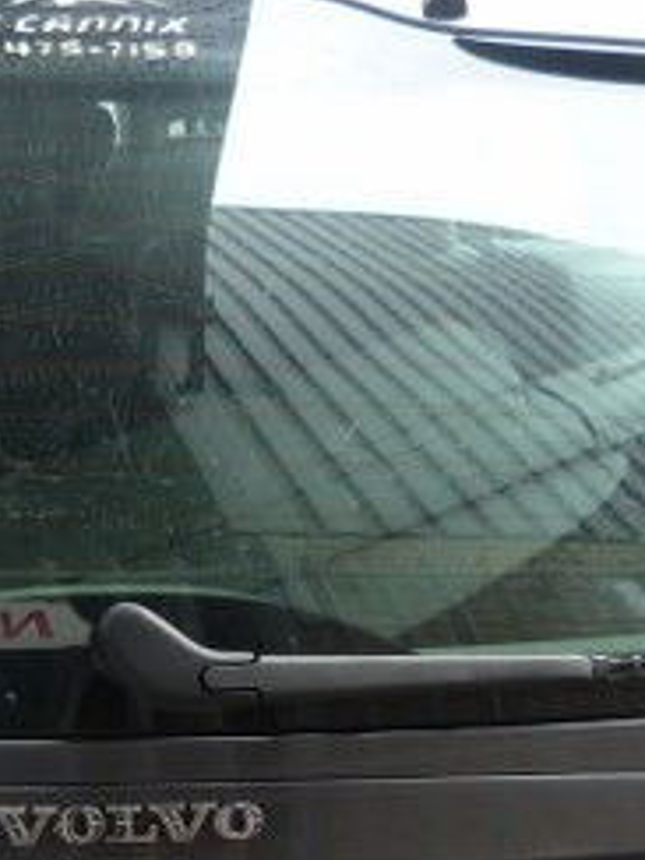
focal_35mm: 82
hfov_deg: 17.6
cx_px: 25
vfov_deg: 23.3
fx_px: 2037
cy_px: 740
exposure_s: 1/60
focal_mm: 4.5
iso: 125
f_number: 2.8
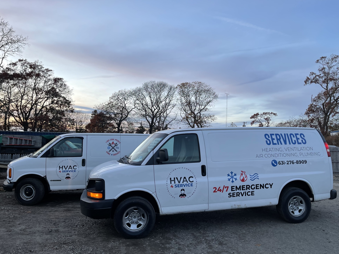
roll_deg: -2.1
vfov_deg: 51.4
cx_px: 166
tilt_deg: +2.7
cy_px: 128
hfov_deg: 65.3
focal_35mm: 27
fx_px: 264
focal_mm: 5.1
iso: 40
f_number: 1.6
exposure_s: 1/121
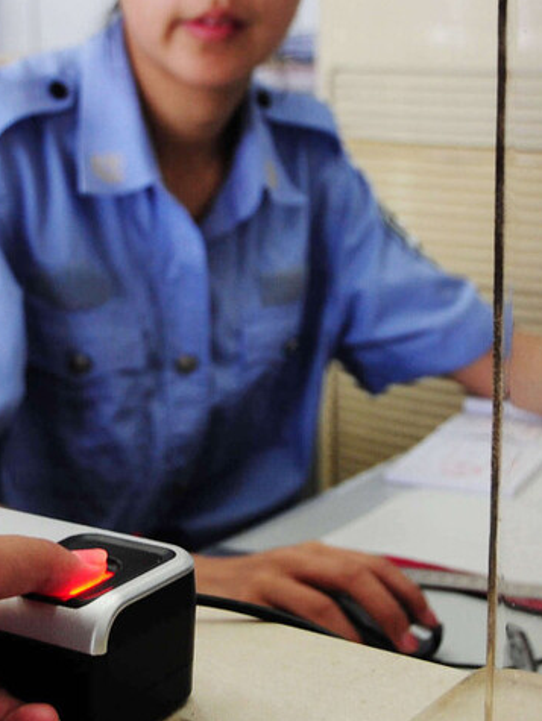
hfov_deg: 18.4
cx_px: 211
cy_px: 335
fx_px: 1668
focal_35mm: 80
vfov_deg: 24.4
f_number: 3.8
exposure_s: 1/30
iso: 280
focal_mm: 22
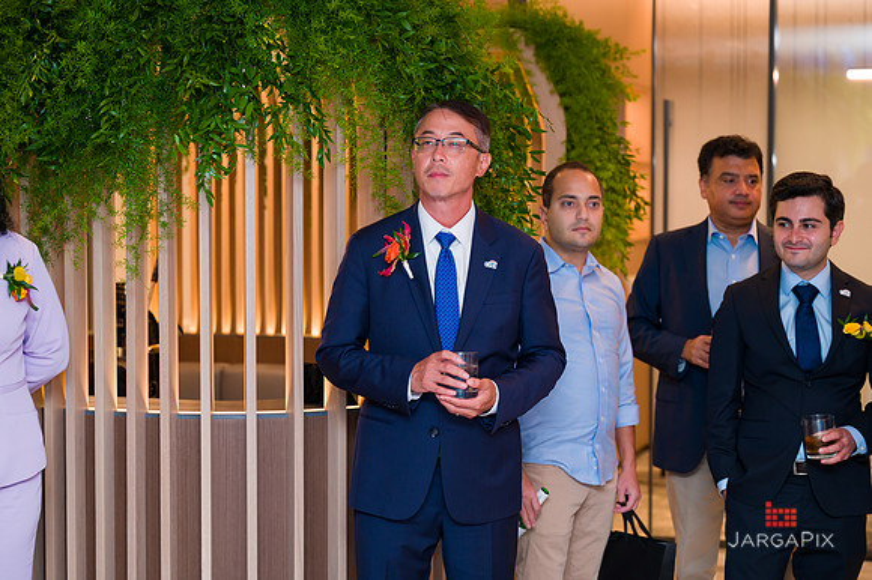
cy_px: 290
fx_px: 1850
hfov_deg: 26.5
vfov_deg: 17.8
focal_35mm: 76
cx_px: 436
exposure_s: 1/160
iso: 800
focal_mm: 74
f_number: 3.2
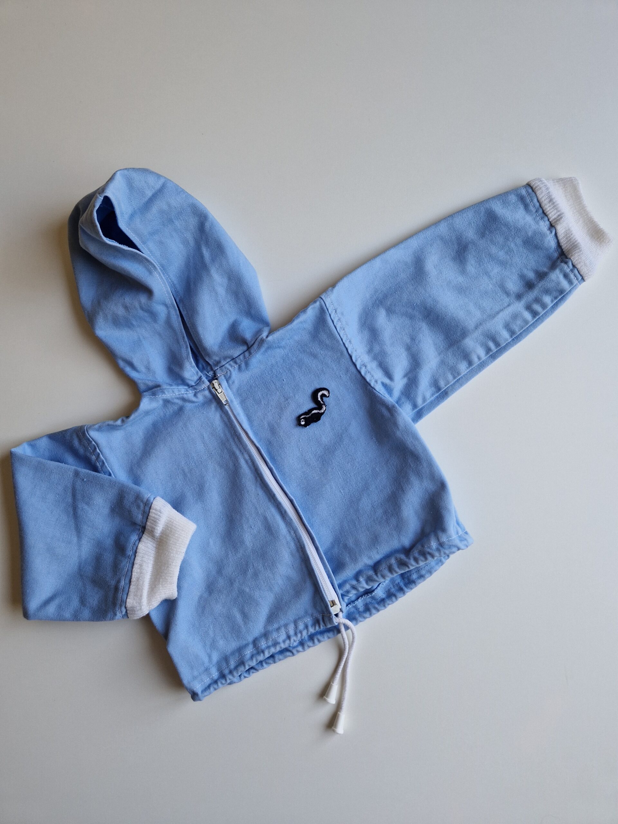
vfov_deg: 73.9
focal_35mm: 23
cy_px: 412
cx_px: 309
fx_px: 547
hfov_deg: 58.9
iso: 100
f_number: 1.8
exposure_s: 1/180
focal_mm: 5.4
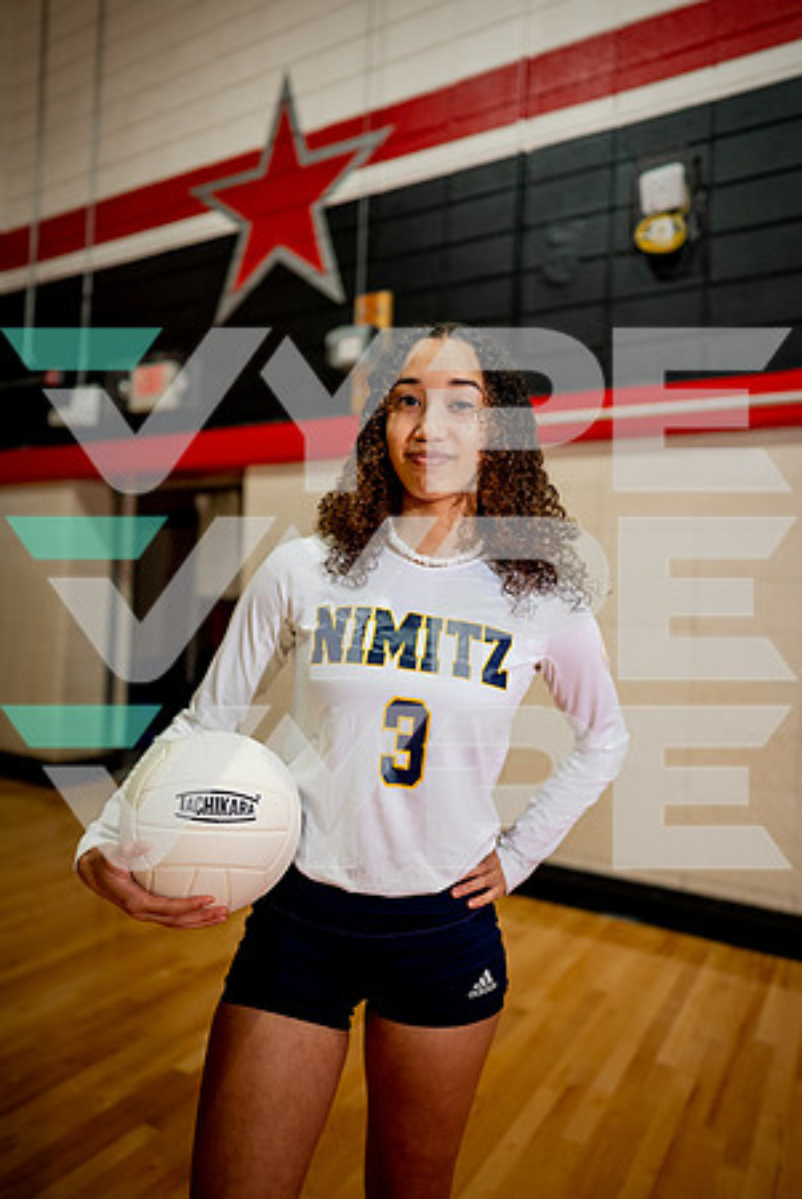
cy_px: 600
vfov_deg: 73.7
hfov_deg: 53.2
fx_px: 800
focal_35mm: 24
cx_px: 401
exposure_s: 1/640
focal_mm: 24
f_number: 1.4
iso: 400
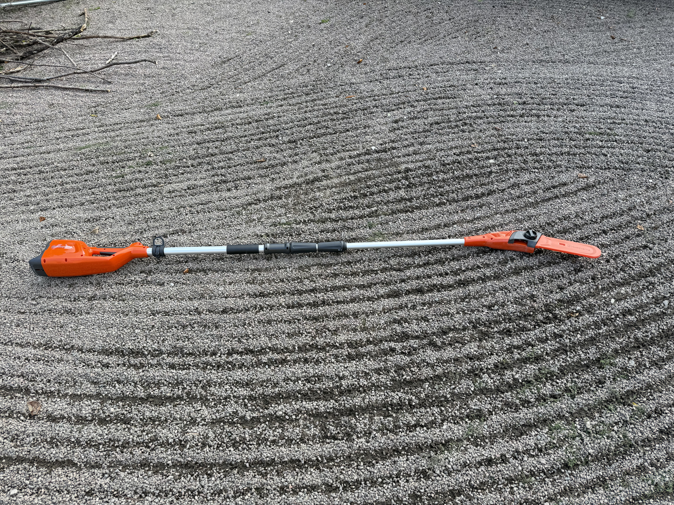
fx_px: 467
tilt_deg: -46.4
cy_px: 252
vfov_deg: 56.8
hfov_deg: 71.6
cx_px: 337
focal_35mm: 24
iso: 80
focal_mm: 6.76
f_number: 1.78
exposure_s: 1/532
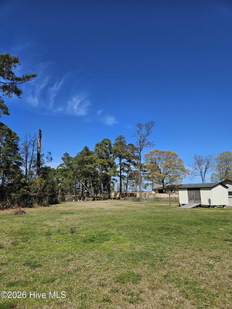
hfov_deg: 58.9
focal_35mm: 23
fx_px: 206
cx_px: 116
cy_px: 154
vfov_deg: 73.9
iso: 25
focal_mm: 5.4
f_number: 1.8
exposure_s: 1/2450
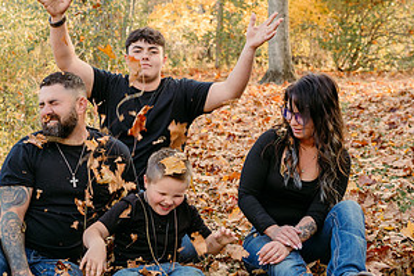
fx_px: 782
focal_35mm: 68
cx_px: 150
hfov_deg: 29.5
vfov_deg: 19.9
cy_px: 92
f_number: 3.2
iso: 320
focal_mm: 35
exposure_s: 1/250
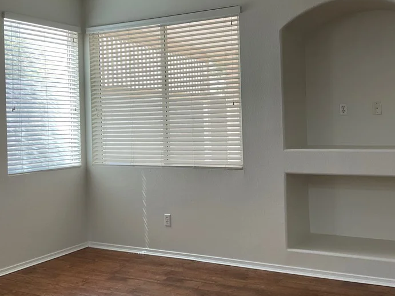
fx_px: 491
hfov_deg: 43.7
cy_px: 119
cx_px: 233
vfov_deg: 33.5
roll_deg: +2.2
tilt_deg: +0.7
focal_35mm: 43
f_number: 1.8
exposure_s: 1/60
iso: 32
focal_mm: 3
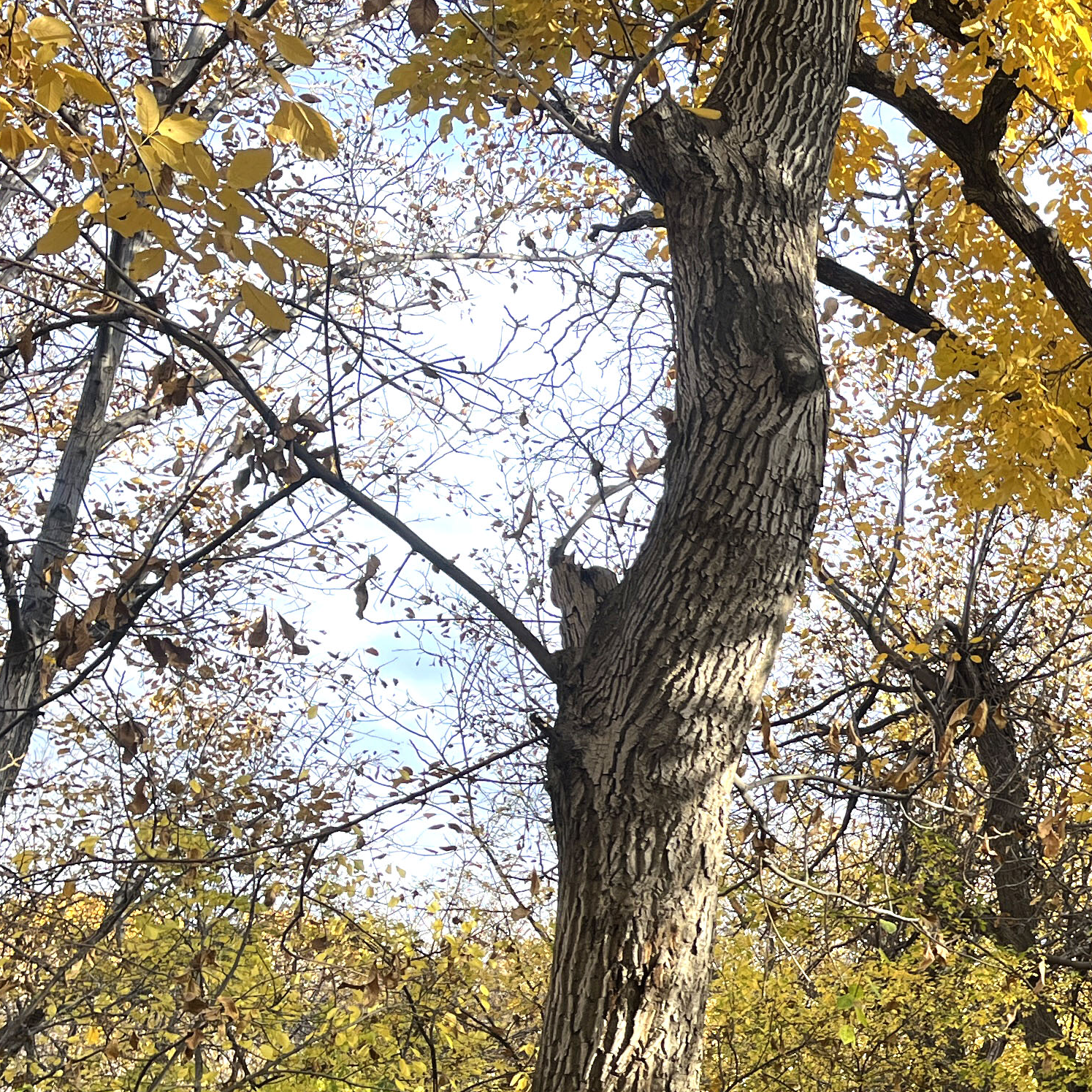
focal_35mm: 62
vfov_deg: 27.3
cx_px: 1264
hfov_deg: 25.3
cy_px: 840
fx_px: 2213
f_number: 1.6
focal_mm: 5.1
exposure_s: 1/508
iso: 50
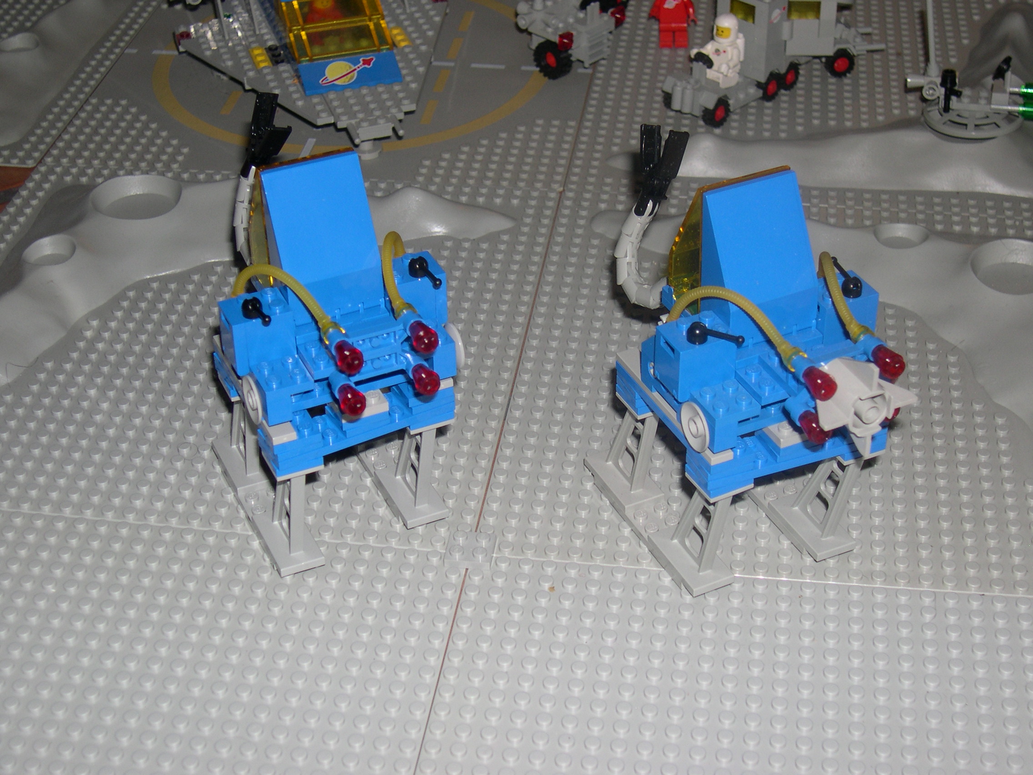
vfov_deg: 25.7
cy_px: 388
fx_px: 1701
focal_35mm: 57
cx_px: 516
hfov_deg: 33.8
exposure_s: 1/60
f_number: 3.4
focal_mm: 12.2
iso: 100
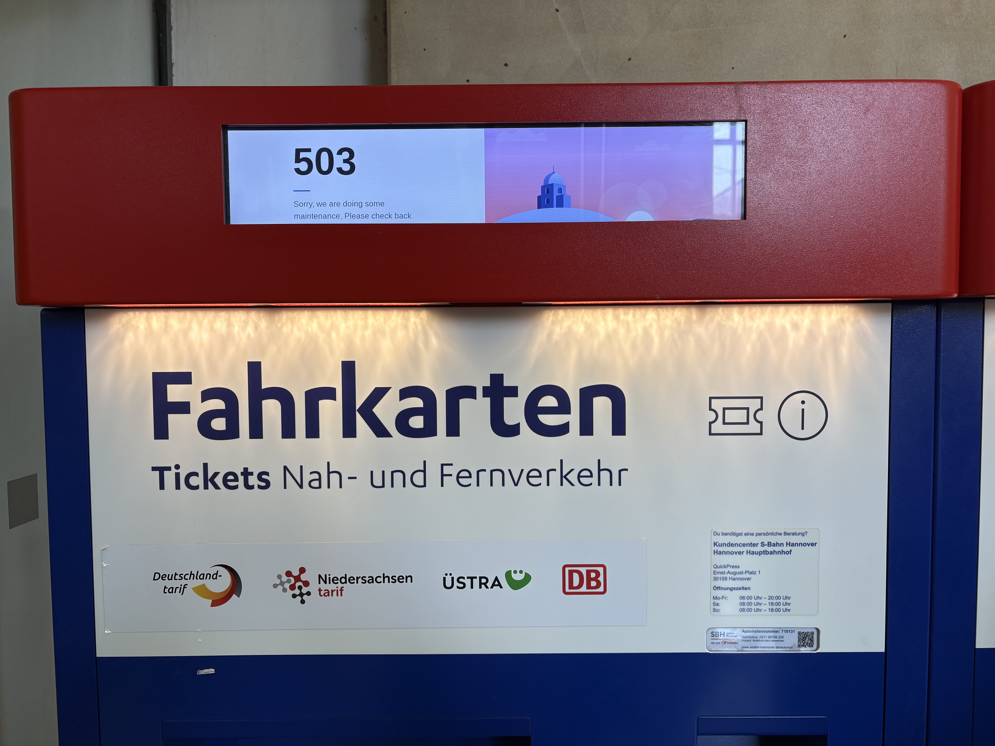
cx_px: 498
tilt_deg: -3.1
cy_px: 373
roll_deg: +0.5
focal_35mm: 26
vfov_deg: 53.1
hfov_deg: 67.3
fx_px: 747
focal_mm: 5.96
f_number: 1.6
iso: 40
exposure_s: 1/194
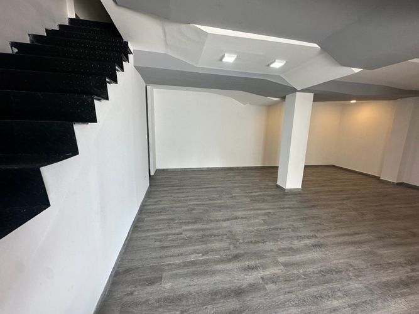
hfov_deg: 102.1
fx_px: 169
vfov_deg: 85.7
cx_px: 210
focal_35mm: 14
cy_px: 157
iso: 125
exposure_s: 1/120
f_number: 2.2
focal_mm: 2.22
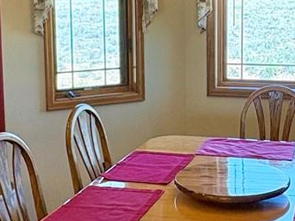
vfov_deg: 21.8
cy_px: 55
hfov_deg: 28.8
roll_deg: +0.9
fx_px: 571
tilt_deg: -5.6
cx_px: 193
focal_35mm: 67
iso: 100
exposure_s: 1/133
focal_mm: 2.22
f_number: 2.2
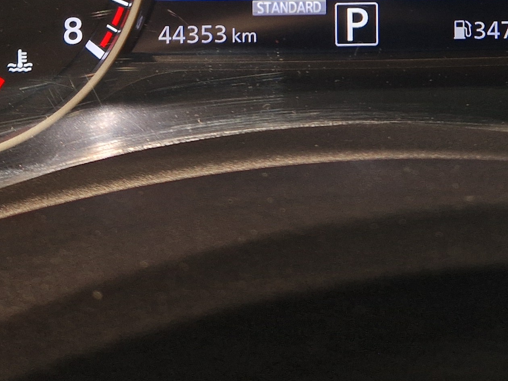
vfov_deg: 18.5
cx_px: 335
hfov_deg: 26.5
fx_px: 1071
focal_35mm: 73
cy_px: -142
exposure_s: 1/100
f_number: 1.8
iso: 125
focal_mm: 5.4
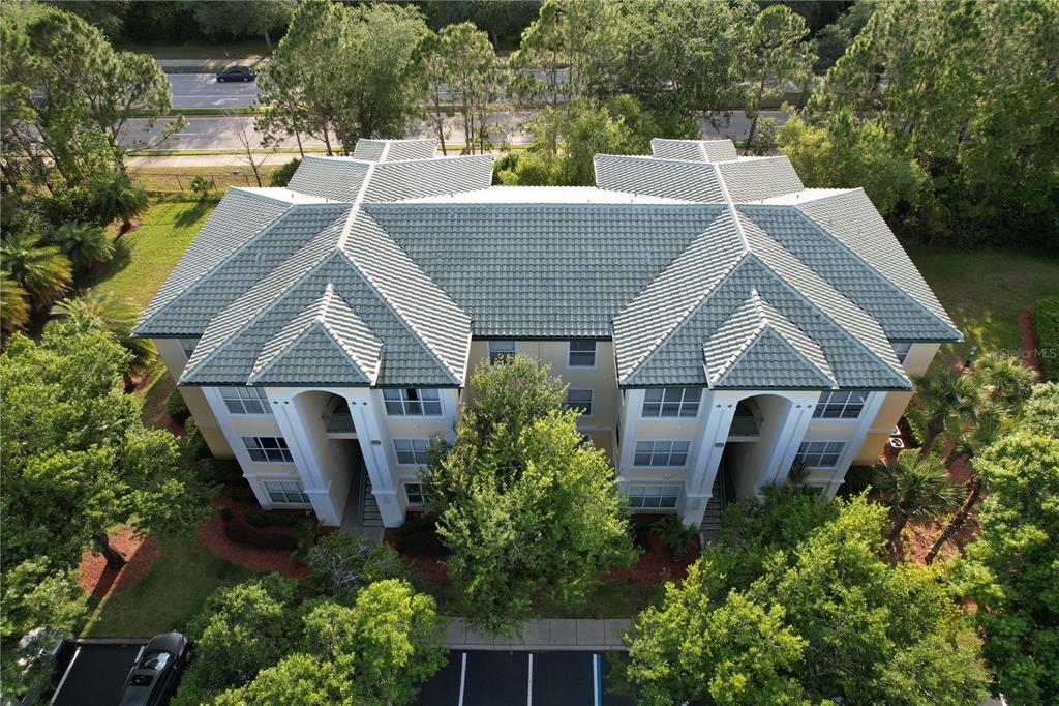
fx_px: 647
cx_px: 530
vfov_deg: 57.2
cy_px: 353
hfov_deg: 78.6
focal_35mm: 22
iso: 110
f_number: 2.8
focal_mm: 8.38
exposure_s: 1/640
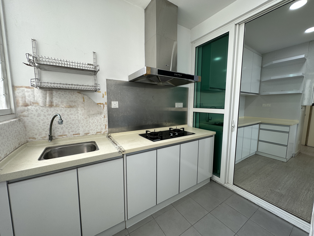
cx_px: 157
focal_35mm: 14
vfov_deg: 85.7
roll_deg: -0.9
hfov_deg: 102.1
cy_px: 118
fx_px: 127
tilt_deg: -5.5
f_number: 2.2
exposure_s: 1/99
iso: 50
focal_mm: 2.22
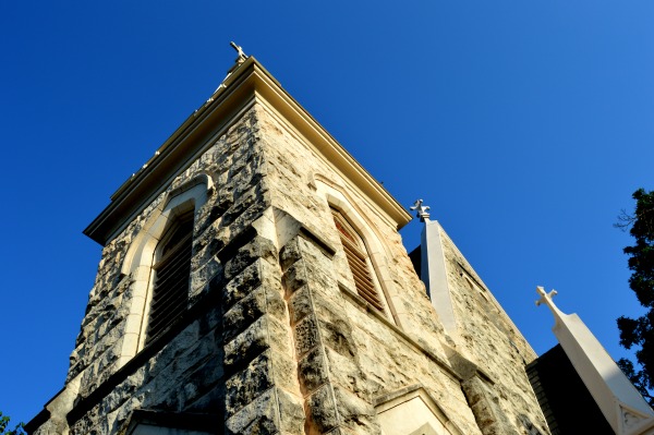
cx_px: 327
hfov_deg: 67.4
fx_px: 490
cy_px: 218
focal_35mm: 27
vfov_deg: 47.9
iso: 100
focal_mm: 18
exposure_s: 1/250
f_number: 8
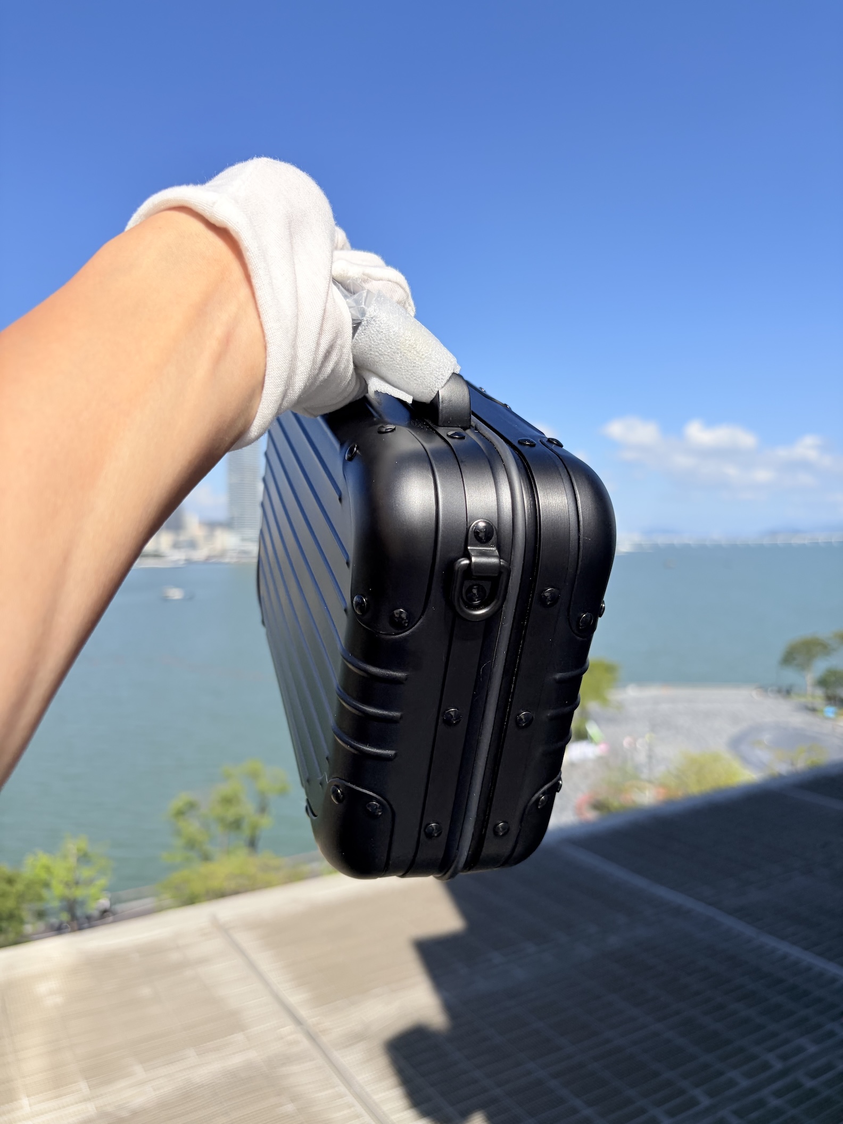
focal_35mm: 26
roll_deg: -0.4
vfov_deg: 67.3
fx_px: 844
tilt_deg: -2.7
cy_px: 562
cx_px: 422
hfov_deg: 53.1
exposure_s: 1/5814
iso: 64
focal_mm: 5.96
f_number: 1.6
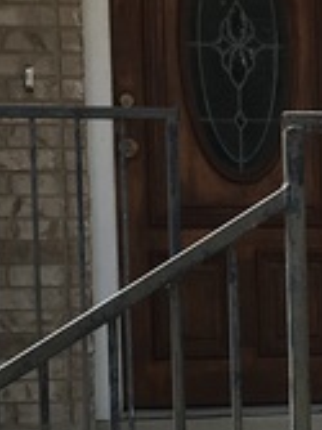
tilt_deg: -1.9
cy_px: 382
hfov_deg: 13.1
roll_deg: +1.3
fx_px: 1391
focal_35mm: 112
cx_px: 304
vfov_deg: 17.3
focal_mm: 3.99
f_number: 1.8
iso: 20
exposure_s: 1/416
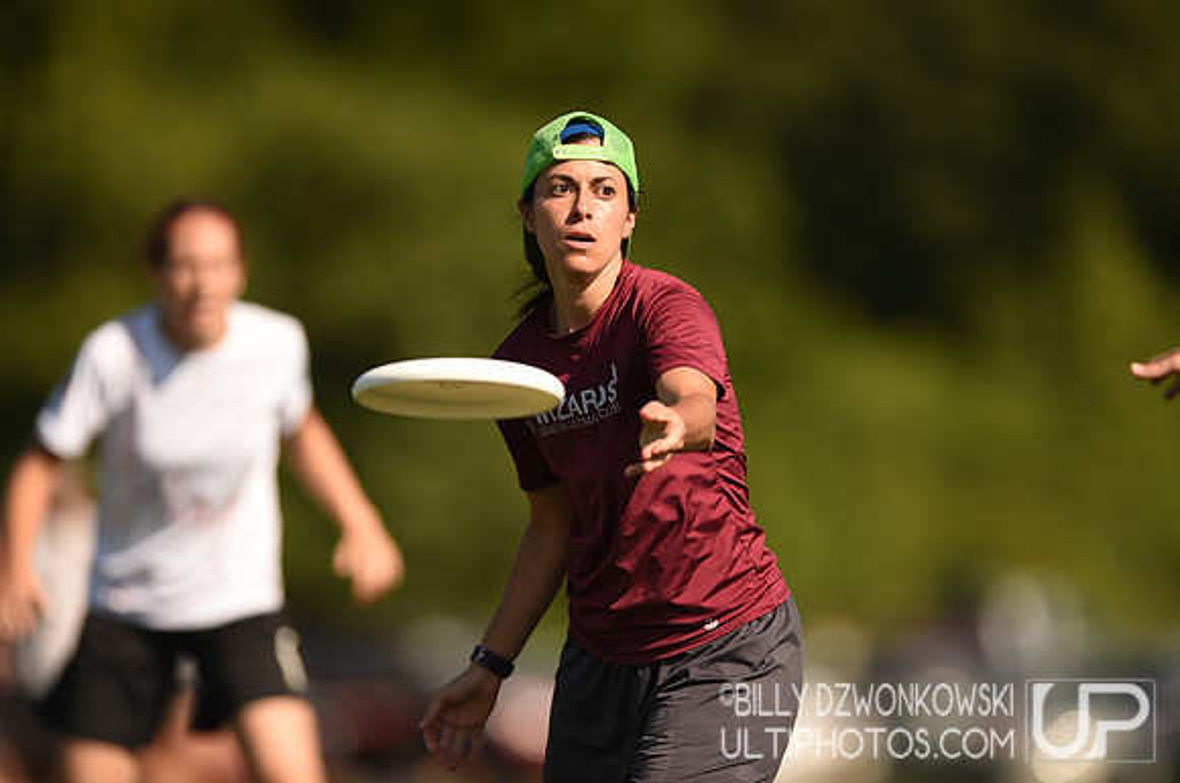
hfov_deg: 5.2
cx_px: 590
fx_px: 13093
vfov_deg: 3.4
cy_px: 392
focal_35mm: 400
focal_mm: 400
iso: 100
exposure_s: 1/2000
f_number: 3.2
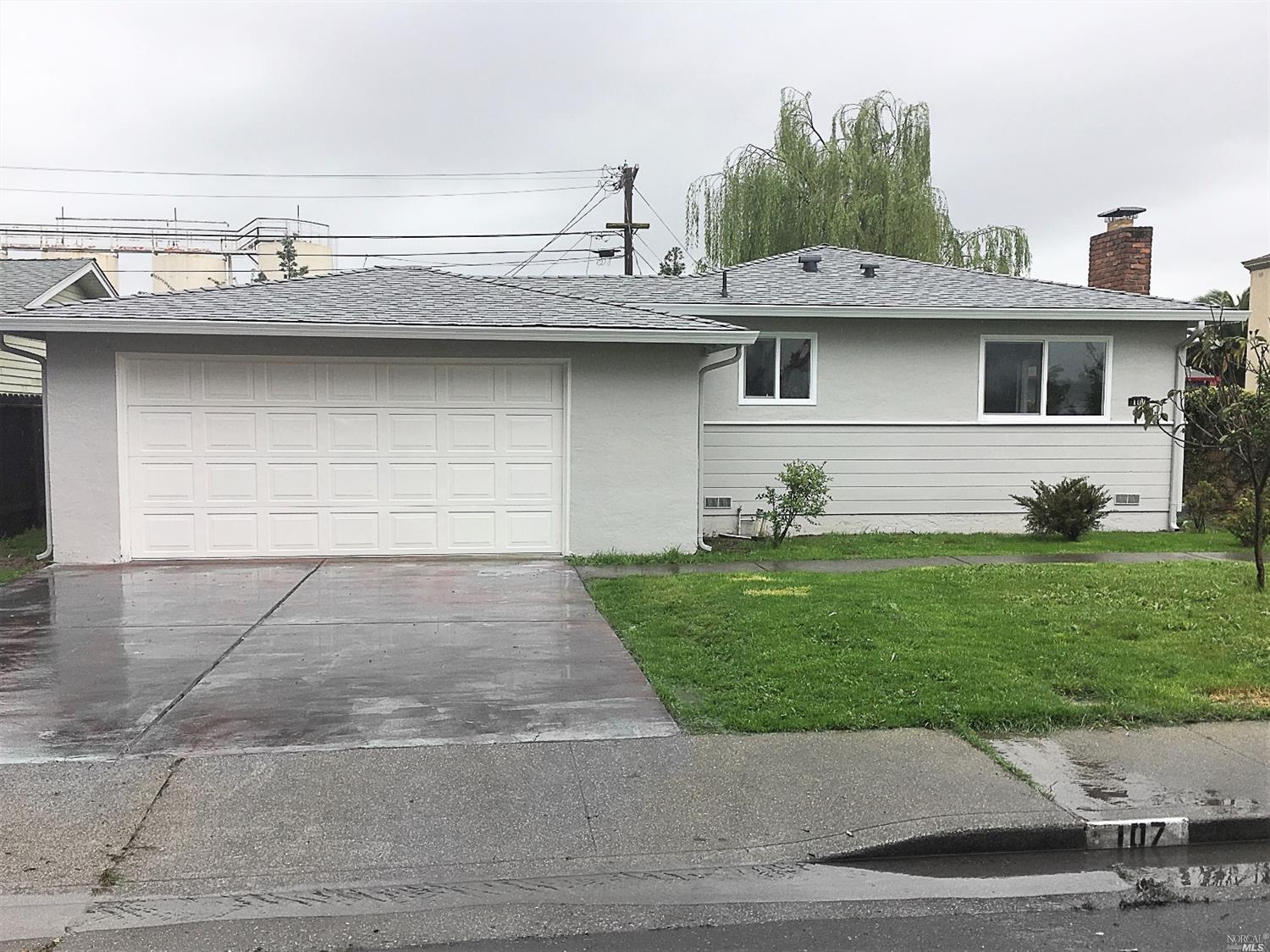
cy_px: 476
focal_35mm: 29
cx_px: 635
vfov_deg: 48.2
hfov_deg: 61.7
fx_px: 1064
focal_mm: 4.15
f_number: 2.2
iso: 25
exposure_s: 1/582
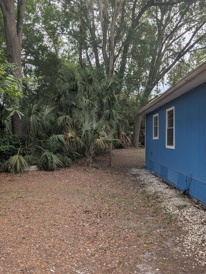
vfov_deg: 58.1
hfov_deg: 45.5
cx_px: 94
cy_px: 155
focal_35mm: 31
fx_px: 245
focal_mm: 6.9
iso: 22
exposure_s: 1/2008
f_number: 1.68
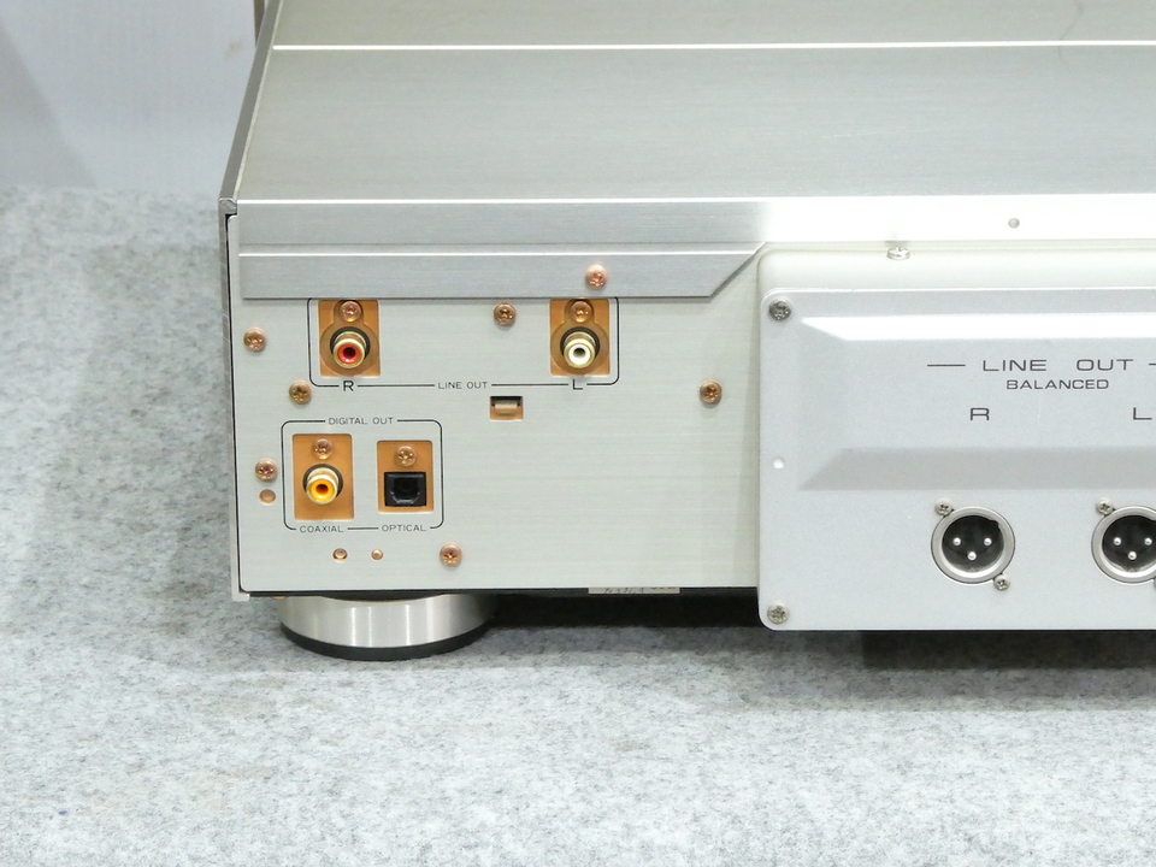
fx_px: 4775
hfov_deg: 13.8
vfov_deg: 10.4
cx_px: 578
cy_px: 434
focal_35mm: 143
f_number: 6.3
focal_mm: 25.6
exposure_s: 1/25
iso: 1600
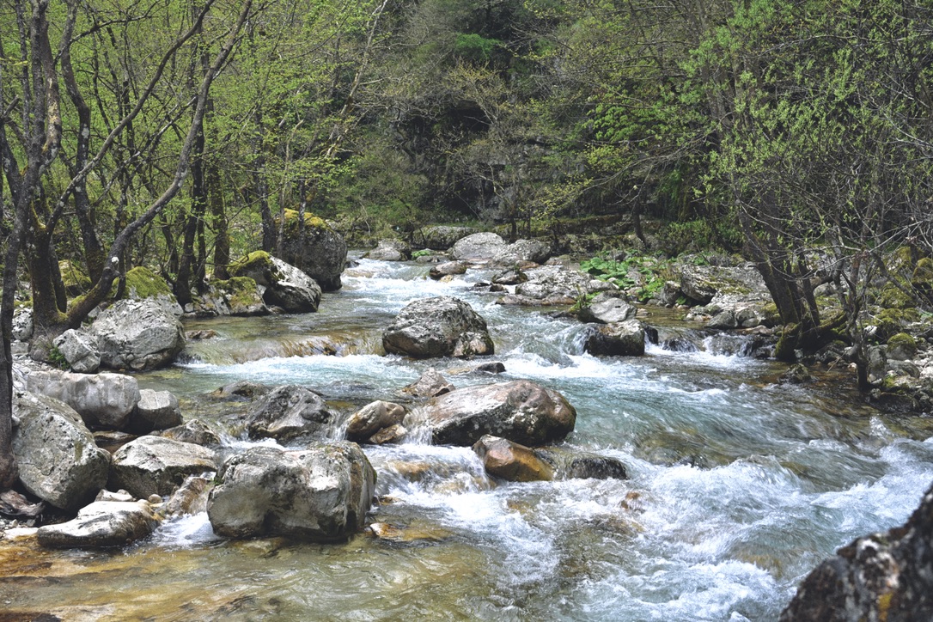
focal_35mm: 40
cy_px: 311
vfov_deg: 33.4
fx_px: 1037
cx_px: 466
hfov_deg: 48.5
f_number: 6.3
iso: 320
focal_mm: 40
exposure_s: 1/60
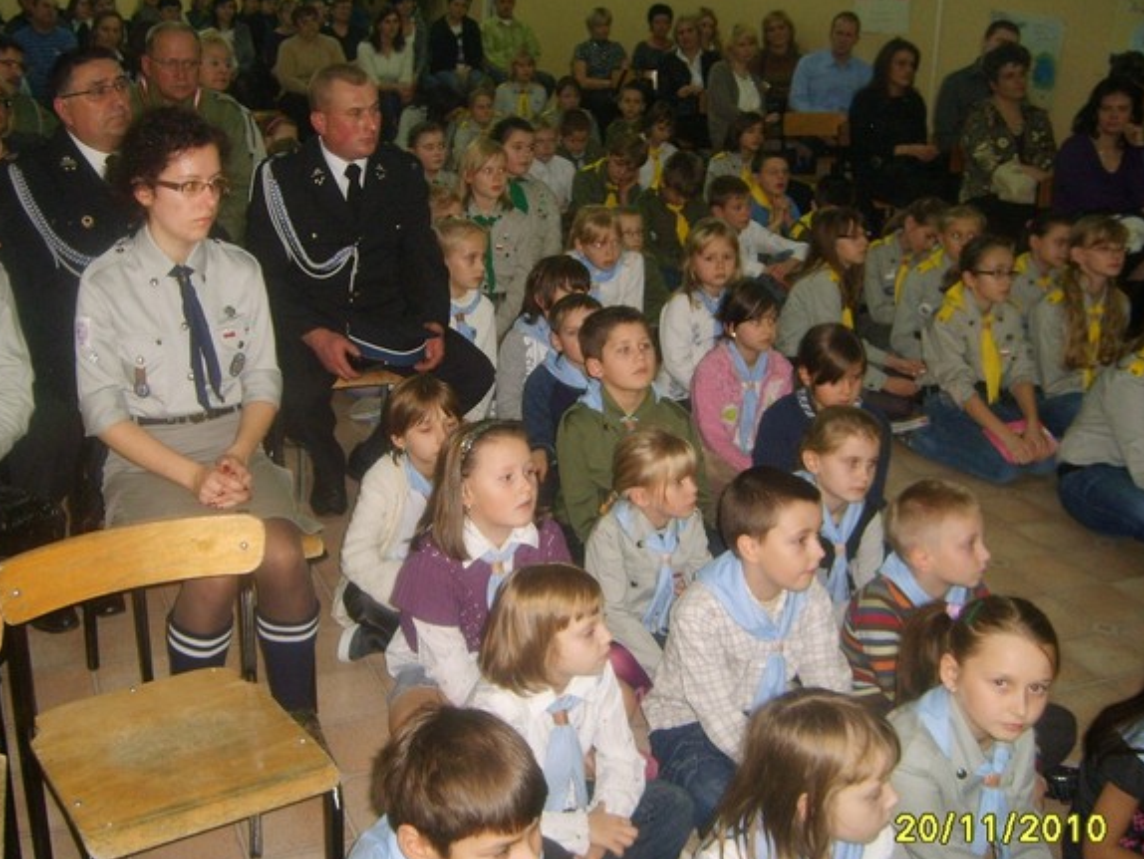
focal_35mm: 39
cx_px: 512
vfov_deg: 36.8
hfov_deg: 47.8
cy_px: 409
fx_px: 1289
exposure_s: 1/45
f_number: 2.8
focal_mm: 5.8
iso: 177
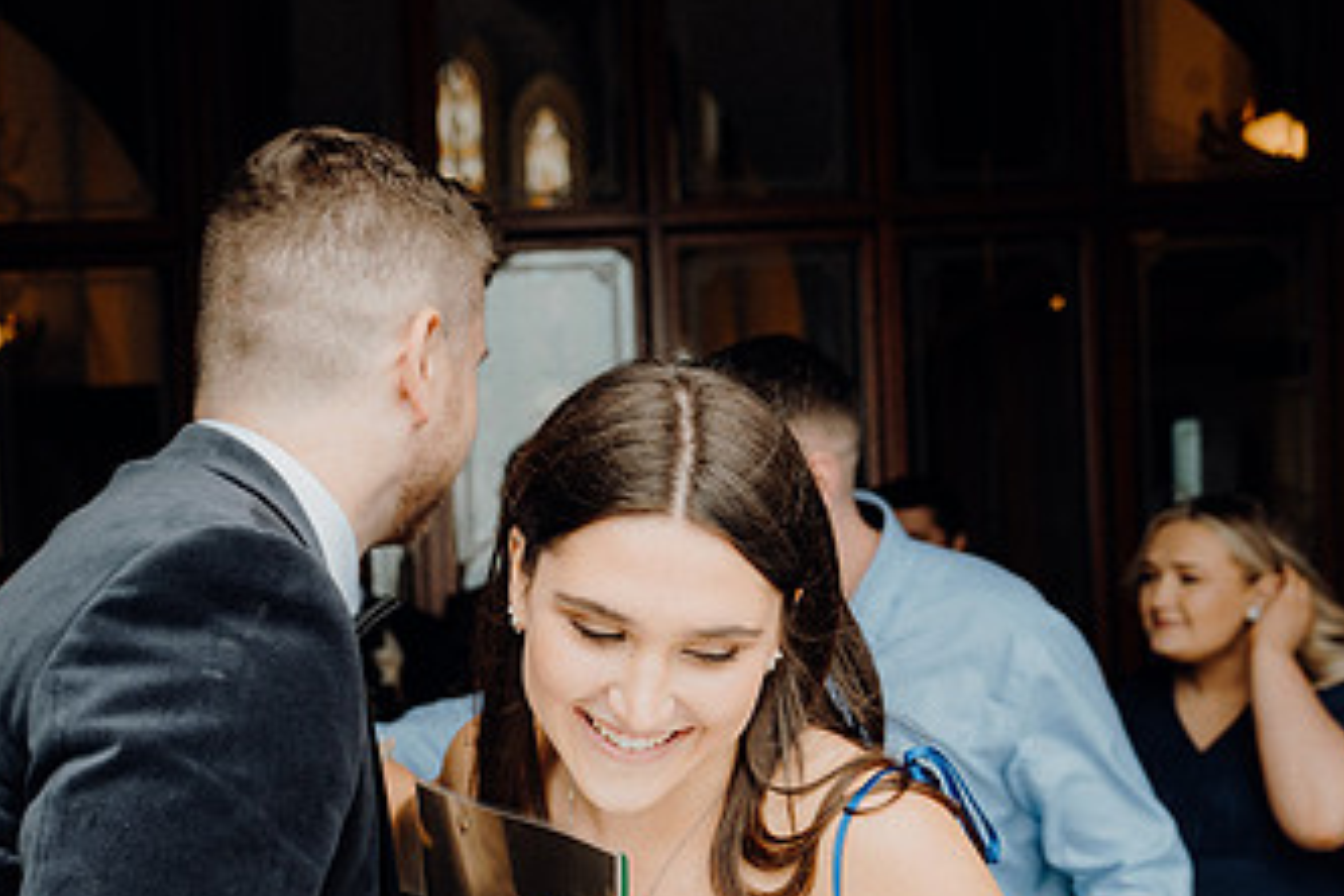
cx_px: 500
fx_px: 2016
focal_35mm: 54
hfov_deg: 36.6
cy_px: 704
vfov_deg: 24.7
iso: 200
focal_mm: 31
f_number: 3.5
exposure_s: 1/200
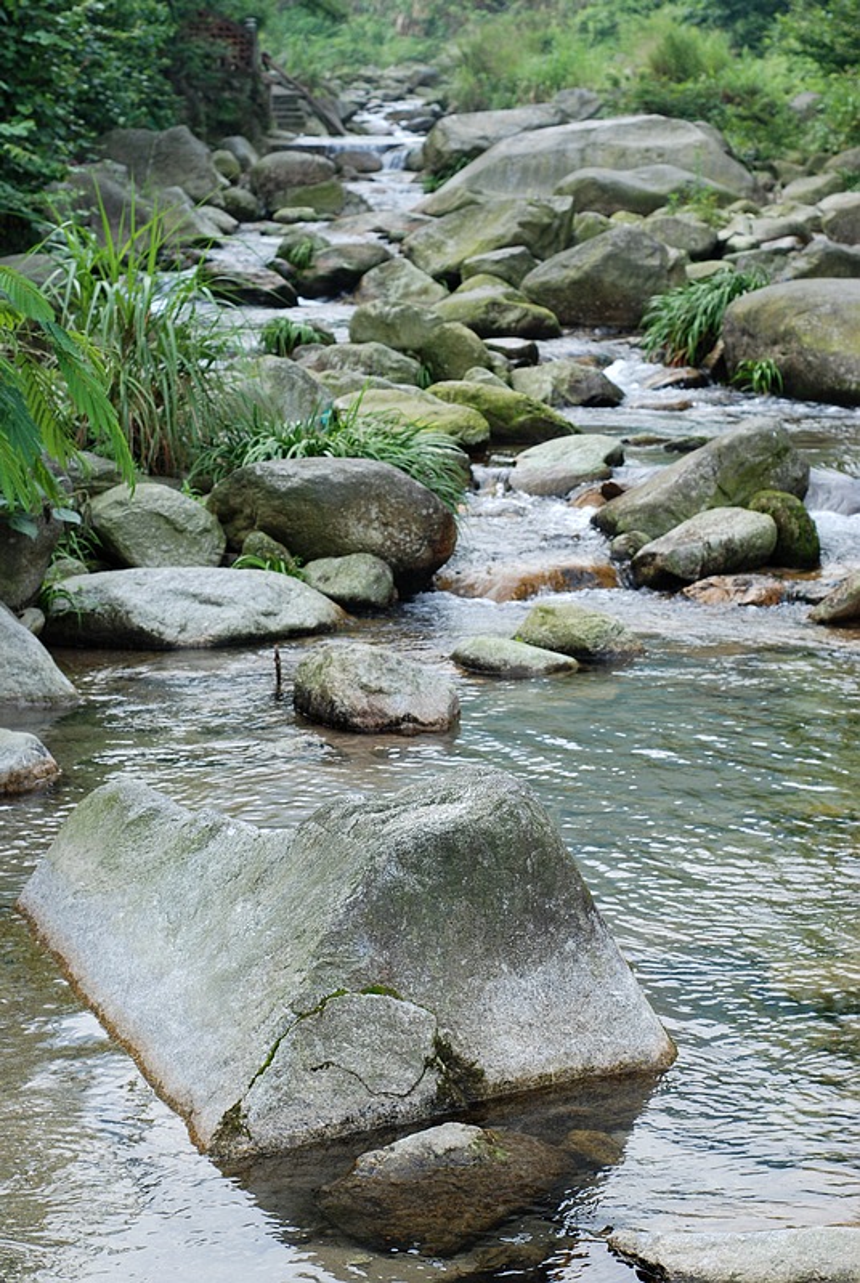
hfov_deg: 18.2
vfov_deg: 27.0
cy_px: 642
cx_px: 430
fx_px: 2678
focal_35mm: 75
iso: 200
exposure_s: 1/60
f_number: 6.3
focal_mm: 50
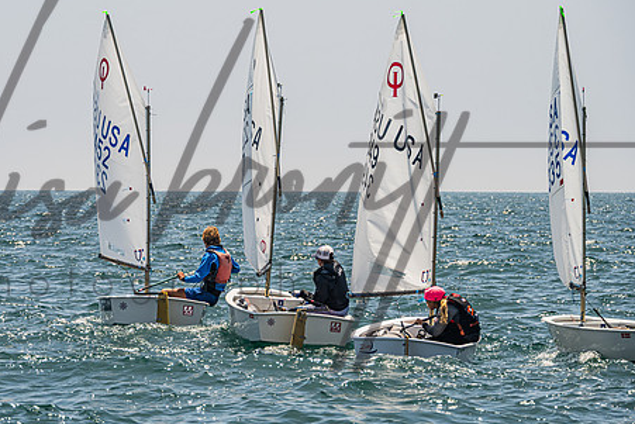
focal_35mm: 220
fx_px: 3882
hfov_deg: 9.3
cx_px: 231
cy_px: 176
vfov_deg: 6.2
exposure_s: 1/1250
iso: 250
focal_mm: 155
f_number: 7.6
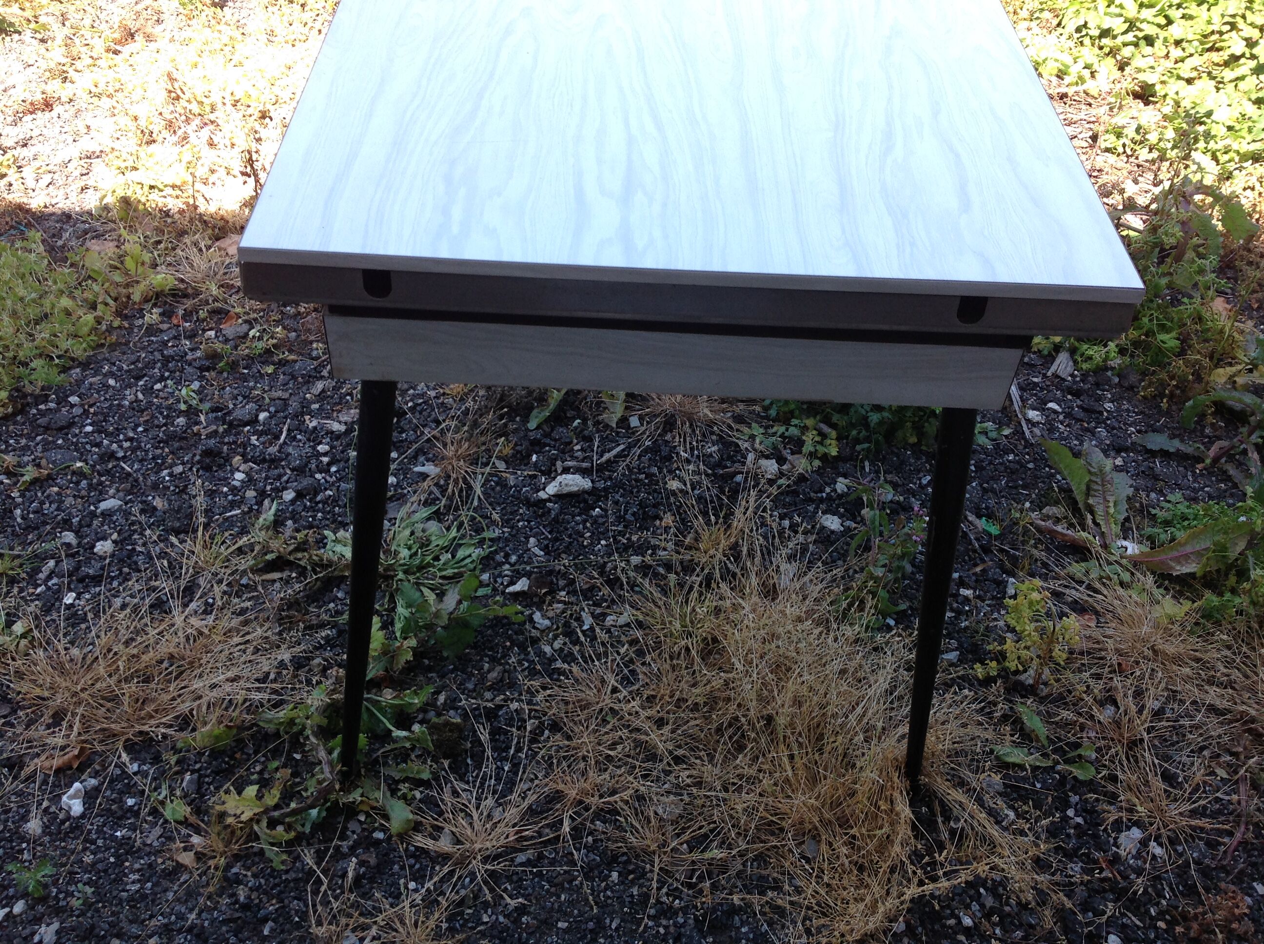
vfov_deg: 40.6
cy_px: 472
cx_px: 632
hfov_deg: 52.7
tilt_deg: -45.0
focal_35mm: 35
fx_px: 1276
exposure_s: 1/231
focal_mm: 4.28
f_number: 2.4
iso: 50
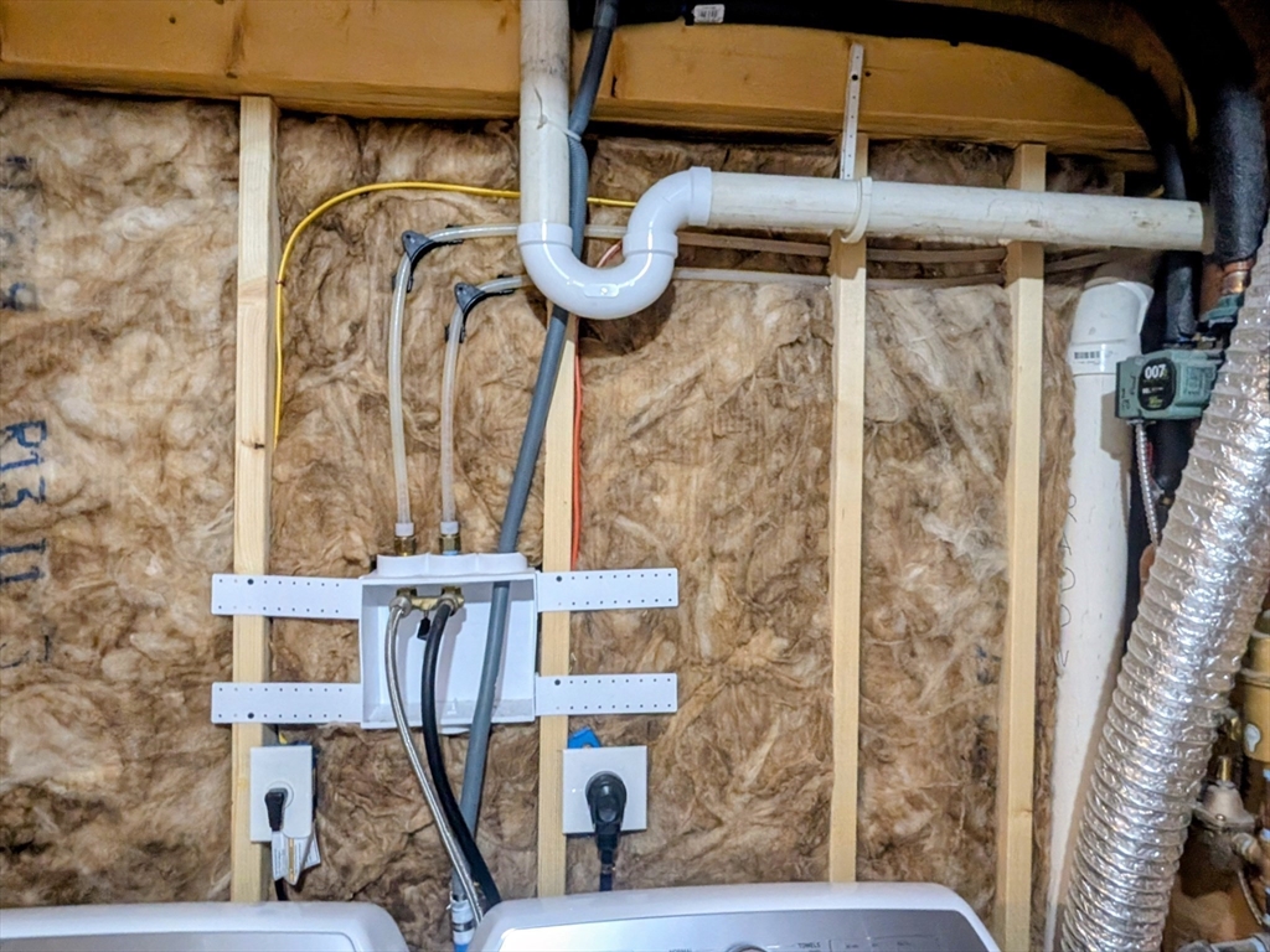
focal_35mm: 16
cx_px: 635
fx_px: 587
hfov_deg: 94.5
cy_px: 476
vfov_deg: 78.1
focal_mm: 2.22
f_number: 2.2
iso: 523
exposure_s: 1/30
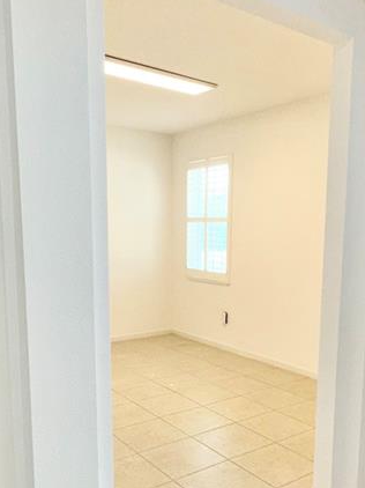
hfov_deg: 41.6
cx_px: 217
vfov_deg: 53.4
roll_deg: -0.1
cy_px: 305
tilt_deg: -8.9
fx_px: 478
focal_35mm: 34
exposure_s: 1/120
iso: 50
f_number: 2.2
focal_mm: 2.22
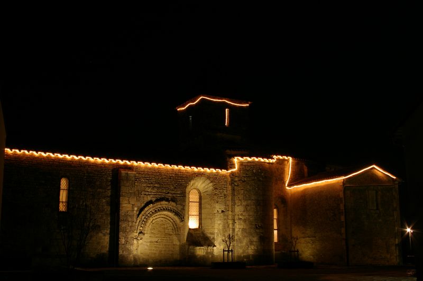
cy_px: 140
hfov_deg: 46.5
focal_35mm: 42
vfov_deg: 31.8
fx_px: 493
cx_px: 212
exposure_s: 6
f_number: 8
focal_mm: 28
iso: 200
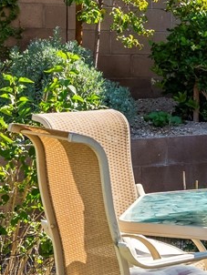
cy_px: 88
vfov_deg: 17.2
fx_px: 908
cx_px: 308
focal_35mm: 114
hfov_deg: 12.4
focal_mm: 22
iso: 400
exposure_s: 1/8000
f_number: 8
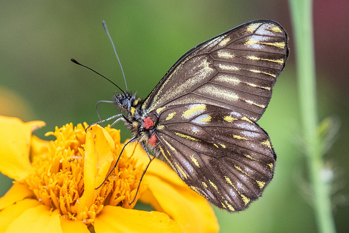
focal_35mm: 1142
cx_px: 214
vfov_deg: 1.2
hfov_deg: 1.8
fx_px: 11073
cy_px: 190
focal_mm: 400
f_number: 6.3
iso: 1000
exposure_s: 1/400
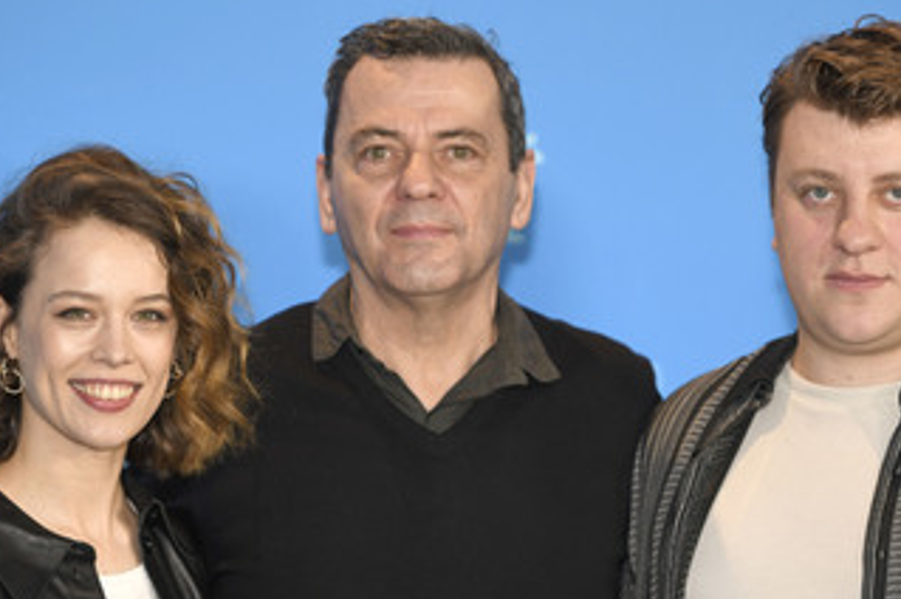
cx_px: 482
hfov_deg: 10.0
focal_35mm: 205
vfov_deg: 6.7
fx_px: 5125
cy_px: 396
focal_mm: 145
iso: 640
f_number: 3.2
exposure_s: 1/400
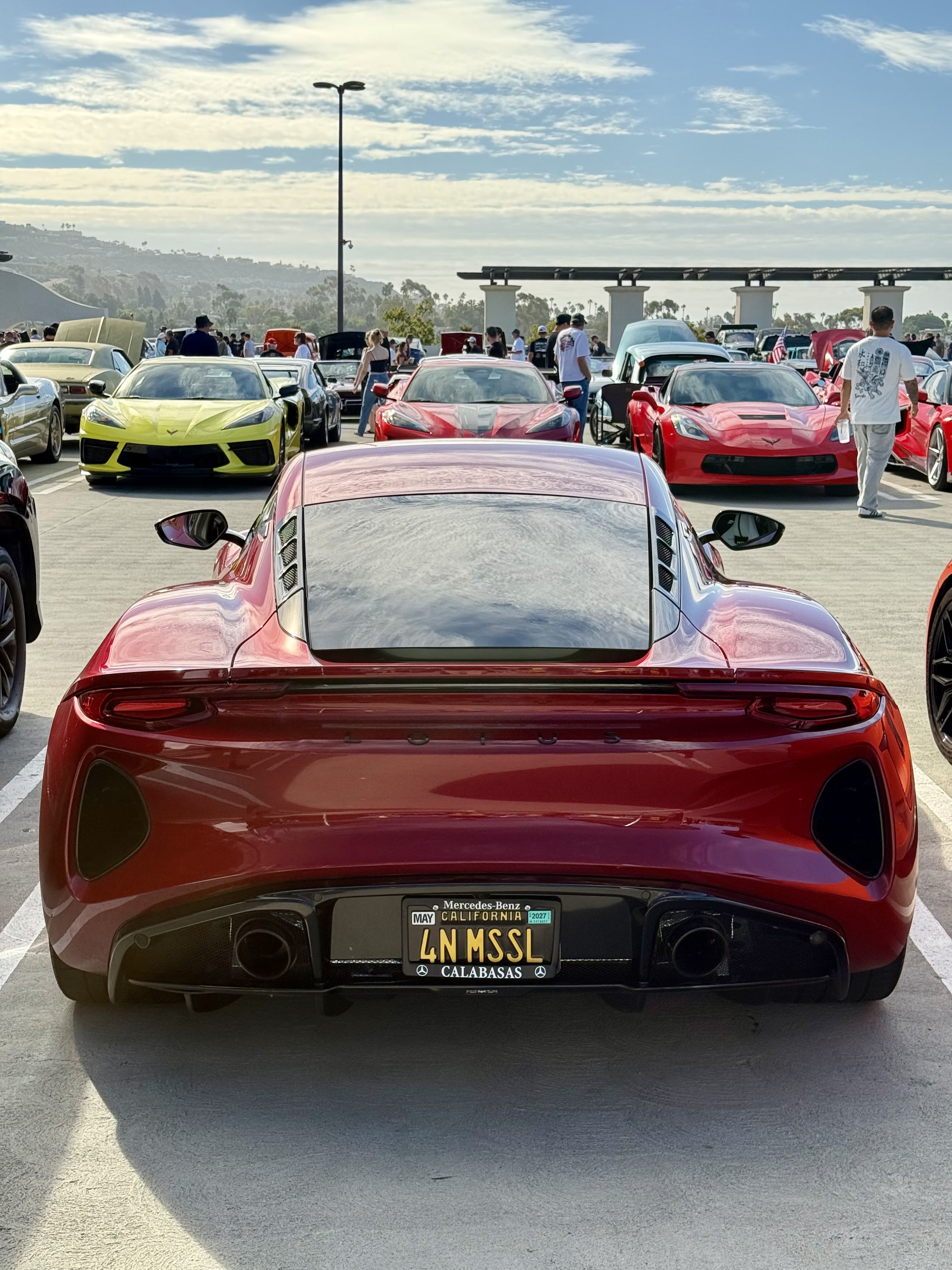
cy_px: 635
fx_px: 1760
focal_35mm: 48
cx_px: 476
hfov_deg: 30.3
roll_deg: -0.4
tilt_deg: -8.4
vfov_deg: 39.7
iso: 80
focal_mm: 6.76
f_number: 1.78
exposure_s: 1/1429
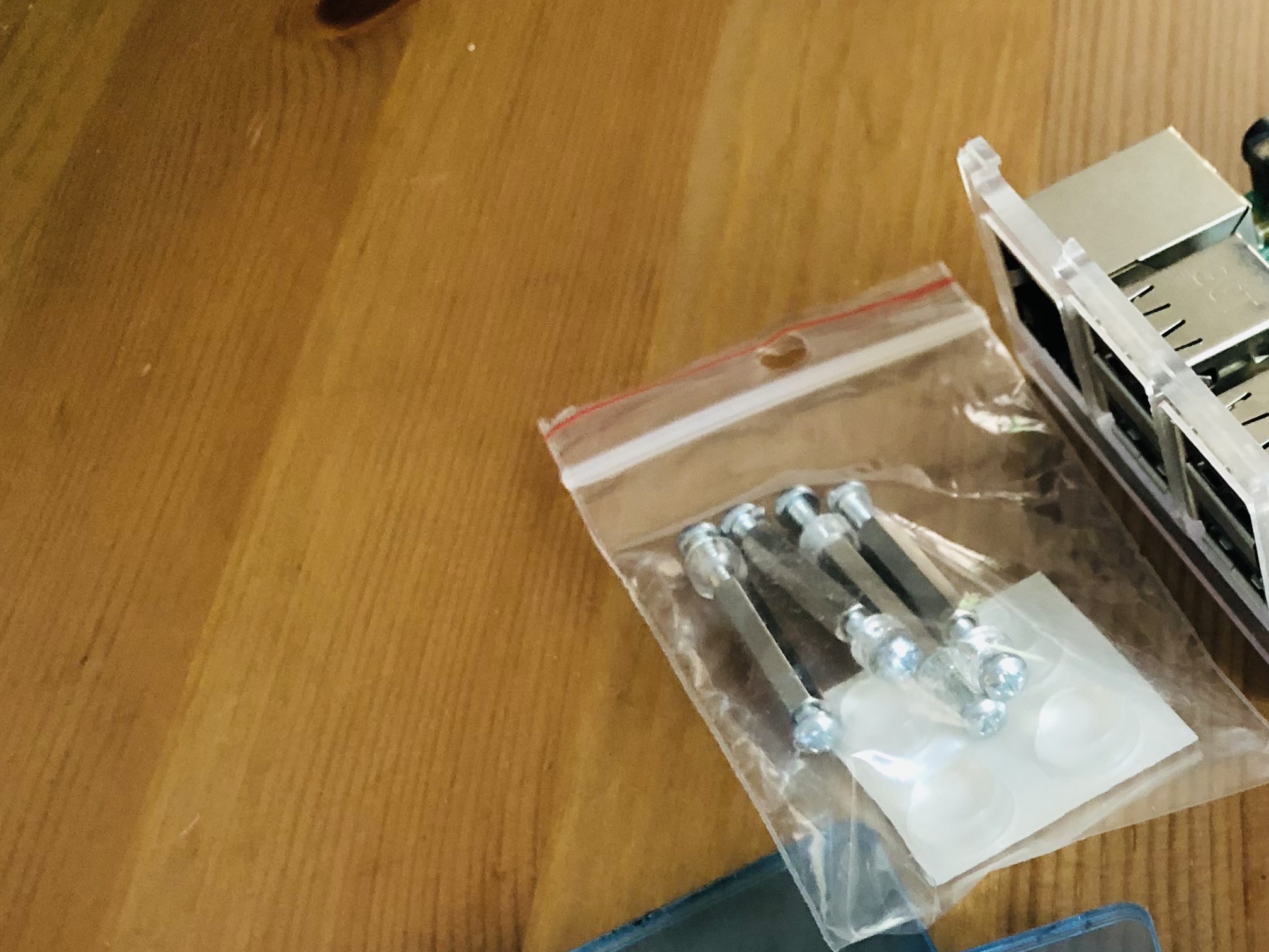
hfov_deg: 32.1
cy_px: 838
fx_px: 2053
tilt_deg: -54.1
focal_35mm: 56
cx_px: 1215
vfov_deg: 25.4
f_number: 1.8
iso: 100
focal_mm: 4
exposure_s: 1/9
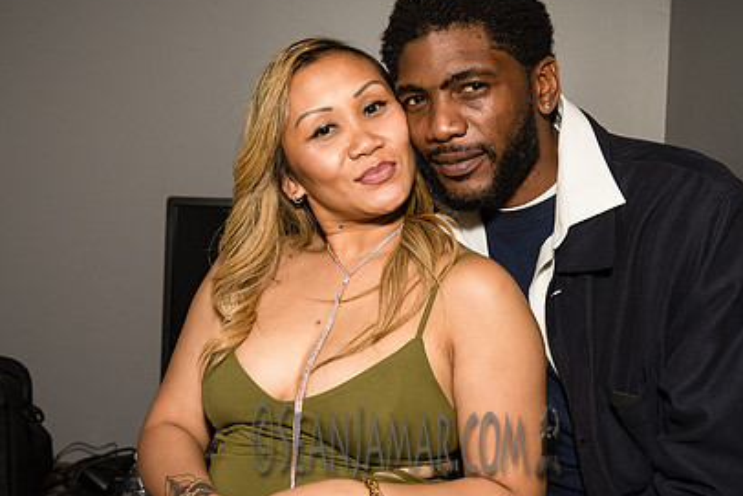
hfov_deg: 39.5
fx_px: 1032
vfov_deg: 27.0
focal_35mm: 50
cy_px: 268
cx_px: 412
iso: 1600
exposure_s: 1/1000
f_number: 4
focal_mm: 35
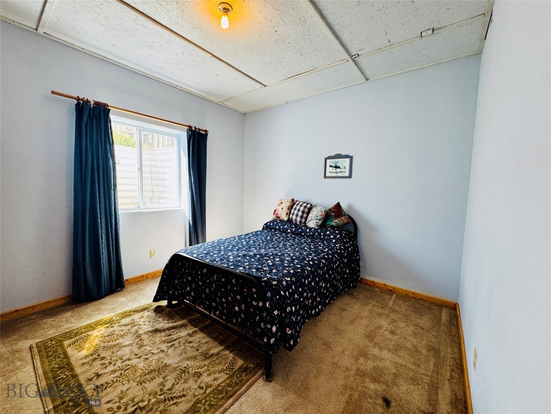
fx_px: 223
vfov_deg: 85.7
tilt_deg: -5.7
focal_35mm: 14
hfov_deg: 102.1
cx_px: 276
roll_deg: -1.4
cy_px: 207
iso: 160
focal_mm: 2.22
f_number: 2.2
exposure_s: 1/120
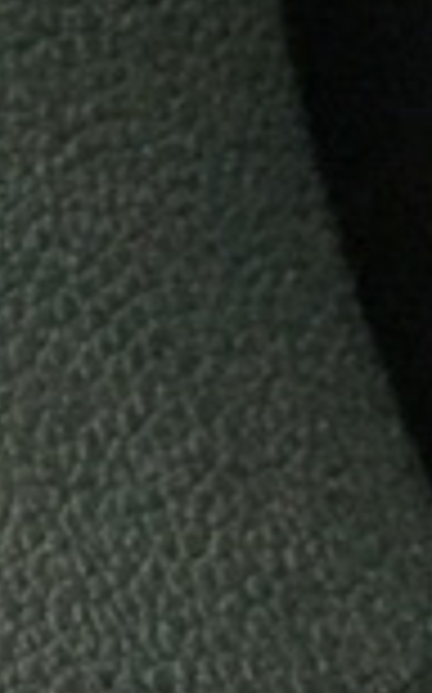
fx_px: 2416
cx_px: -927
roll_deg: +0.4
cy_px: 612
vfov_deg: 16.1
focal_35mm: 128
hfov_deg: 8.4
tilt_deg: -9.1
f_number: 2.2
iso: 2000
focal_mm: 4.15
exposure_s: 1/15
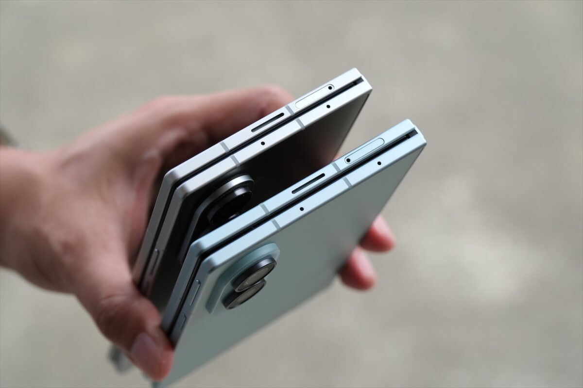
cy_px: 194
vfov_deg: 16.5
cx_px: 292
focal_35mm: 83
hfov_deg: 24.5
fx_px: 1344
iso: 160
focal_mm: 55
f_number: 5
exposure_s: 1/340
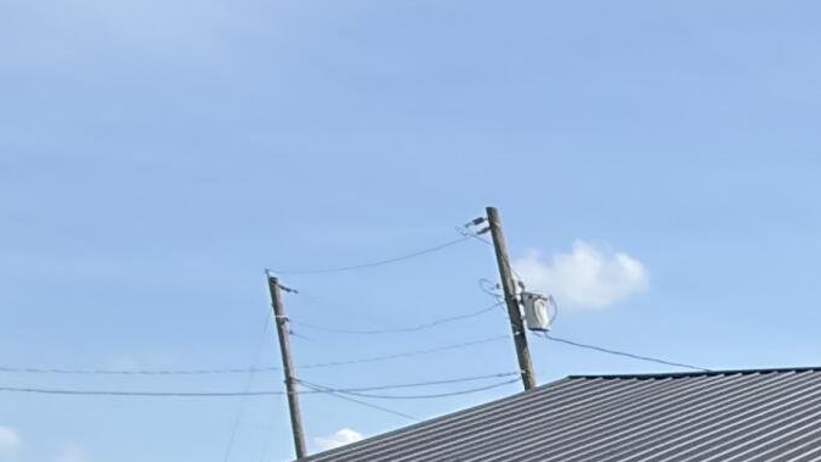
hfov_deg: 19.6
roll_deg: +0.3
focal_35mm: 68
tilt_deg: -9.7
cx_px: 1592
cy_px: 993
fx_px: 1481
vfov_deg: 14.1
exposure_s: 1/789
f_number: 2.2
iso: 50
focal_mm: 2.22
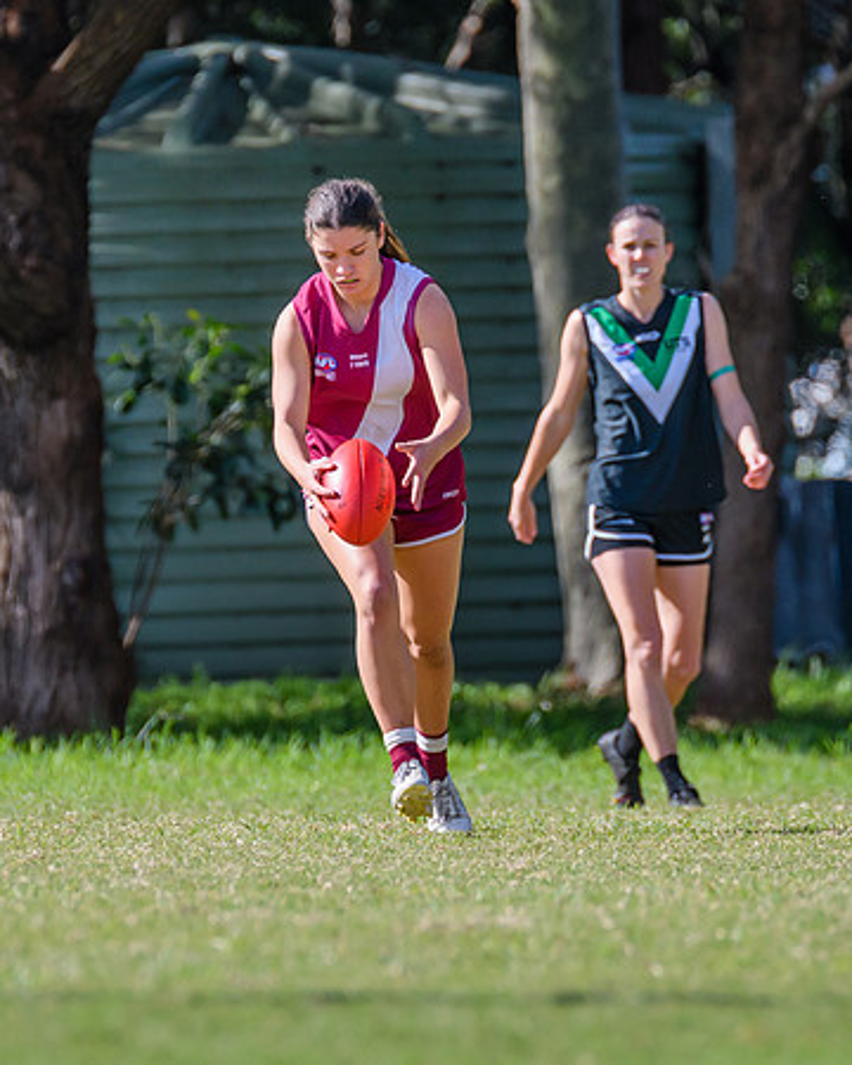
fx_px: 30070
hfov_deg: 1.6
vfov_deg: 2.0
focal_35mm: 954
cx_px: 375
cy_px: 637
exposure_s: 1/1250
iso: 800
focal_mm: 420
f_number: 7.1
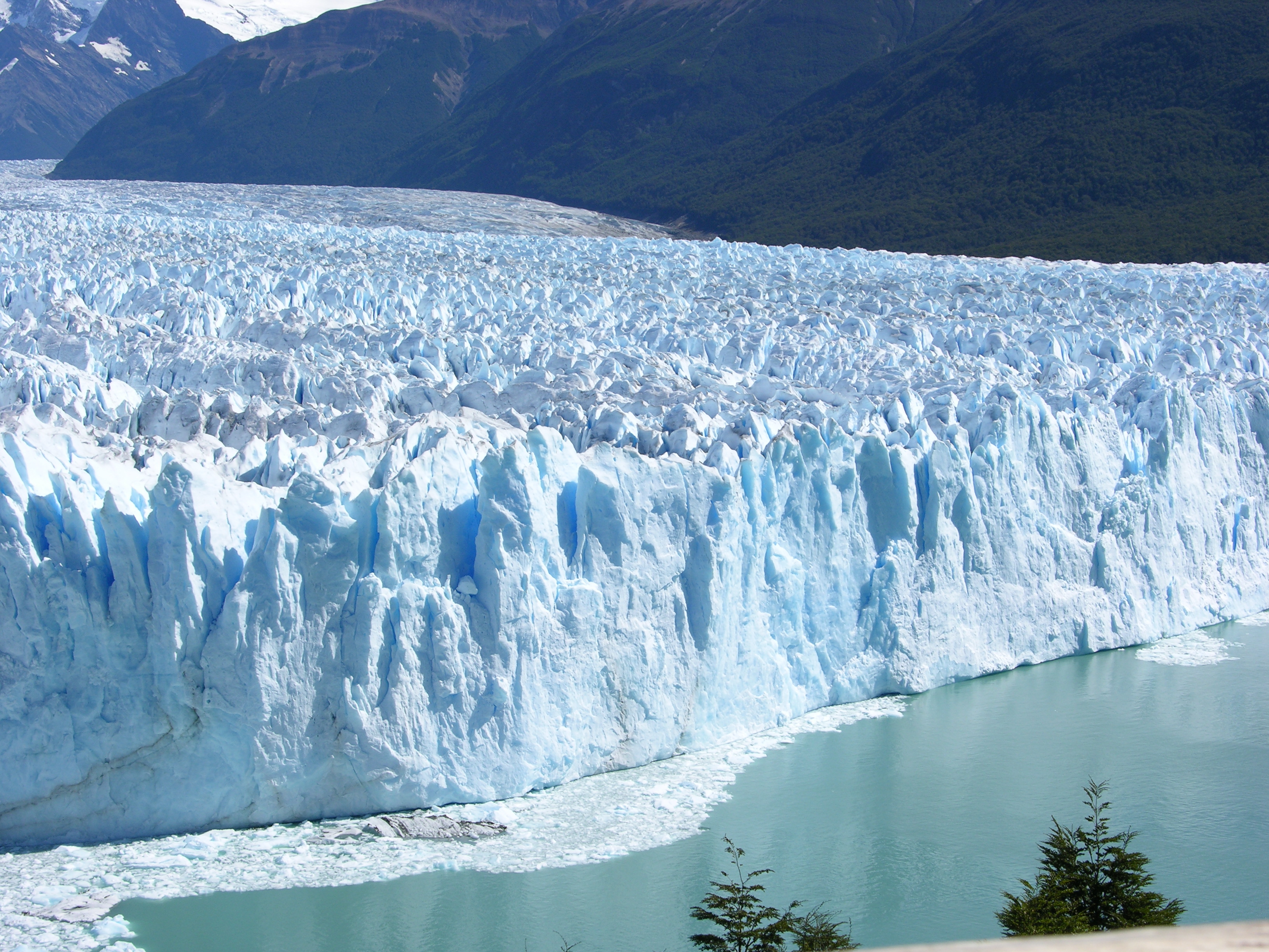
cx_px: 634
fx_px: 2566
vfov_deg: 21.0
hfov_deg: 27.8
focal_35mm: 70
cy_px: 476
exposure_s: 1/392
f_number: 6.6
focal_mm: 17.8
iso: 50
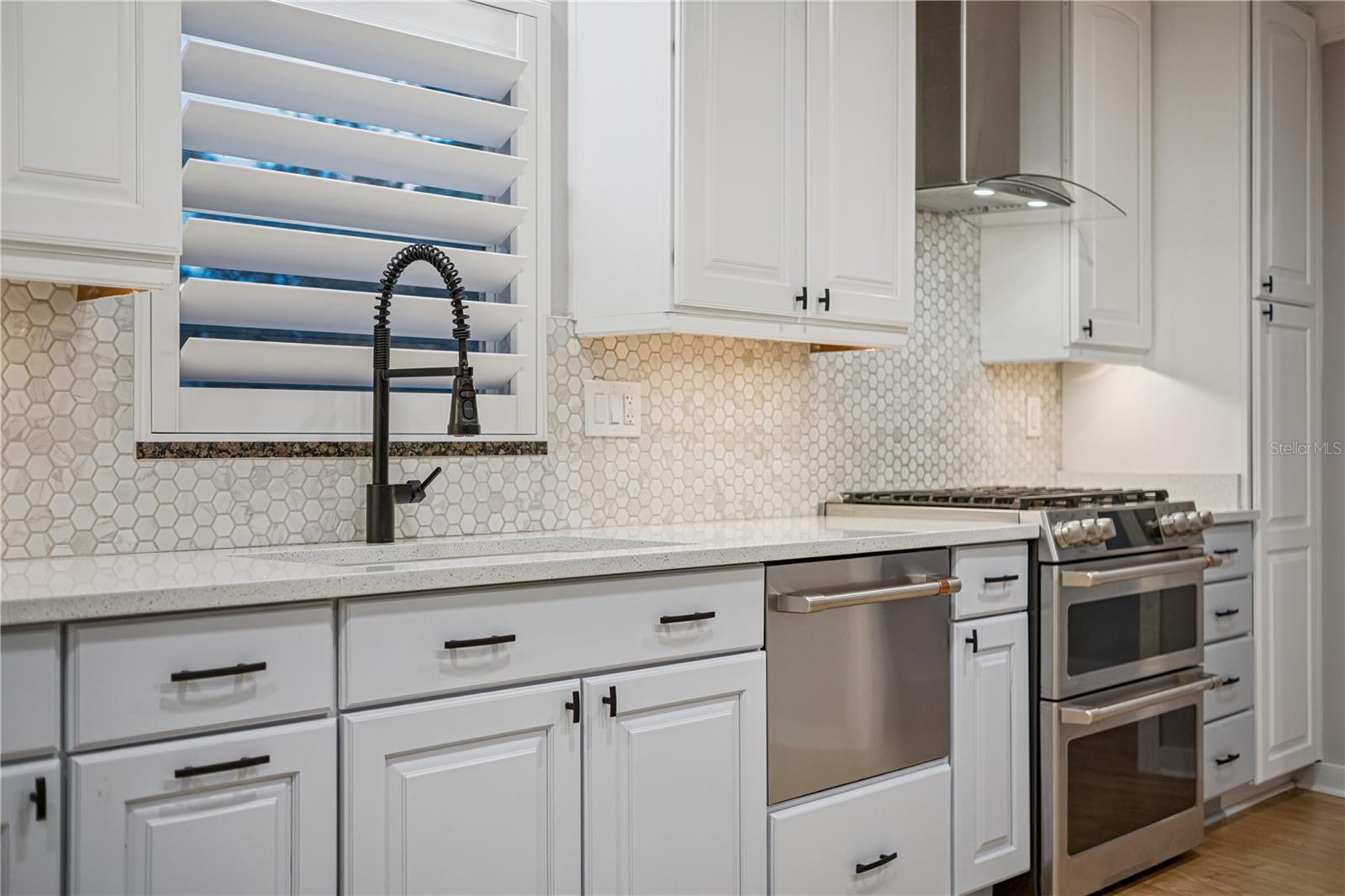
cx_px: 672
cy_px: 448
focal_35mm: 40
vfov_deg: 33.4
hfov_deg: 48.5
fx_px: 1494
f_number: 2.5
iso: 800
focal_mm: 40
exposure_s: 1/500
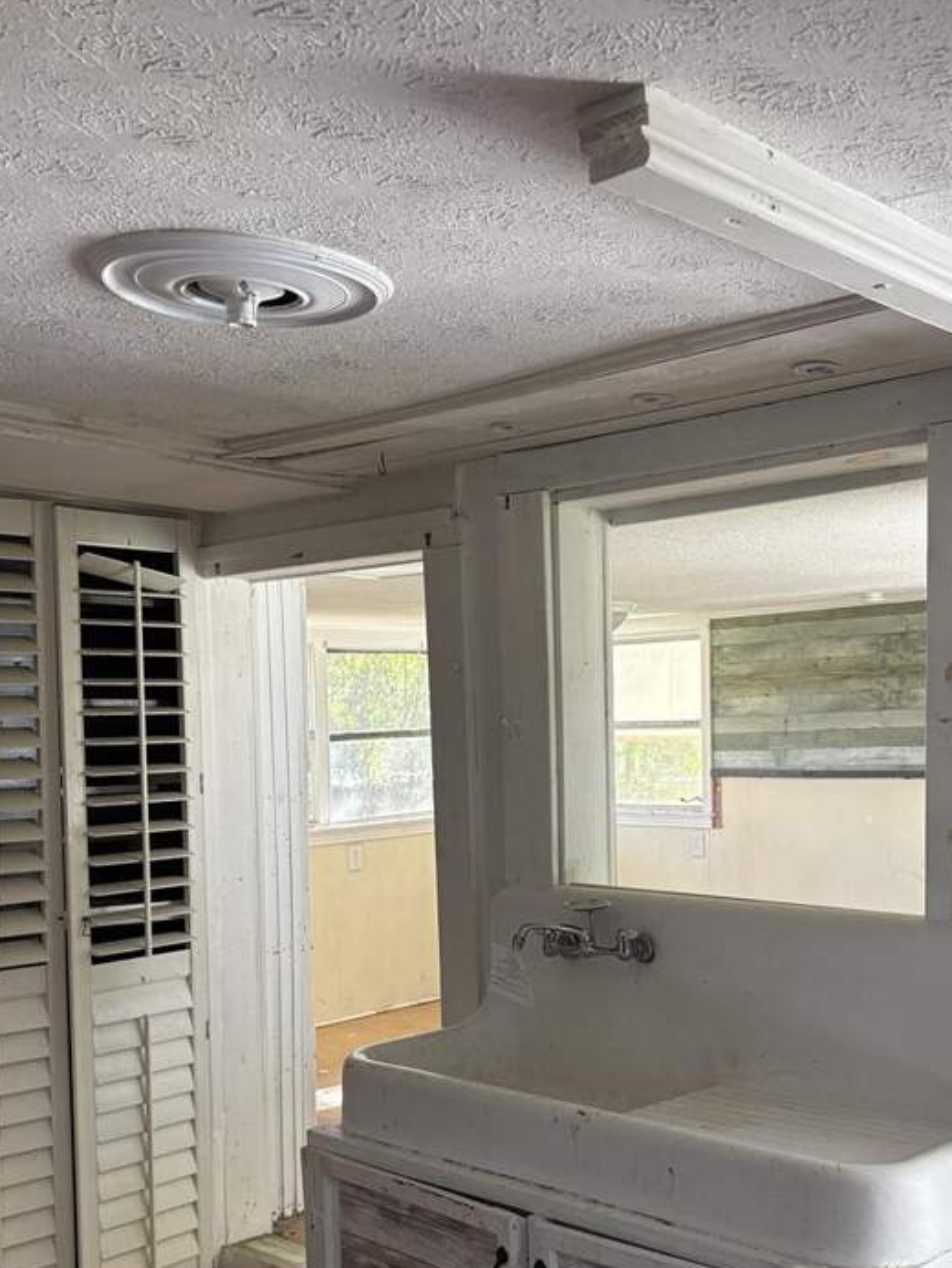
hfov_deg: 35.8
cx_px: 593
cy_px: 803
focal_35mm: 40
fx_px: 1466
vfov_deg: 46.3
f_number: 1.6
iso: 125
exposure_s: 1/93
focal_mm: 5.96
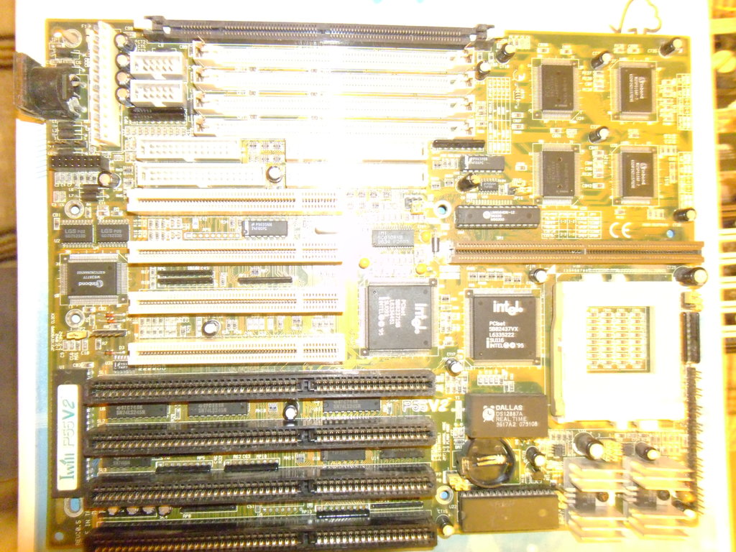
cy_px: 276
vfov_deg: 53.1
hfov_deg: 67.3
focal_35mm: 26
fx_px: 553
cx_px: 368
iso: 500
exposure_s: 1/4
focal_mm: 4.7
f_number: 2.8
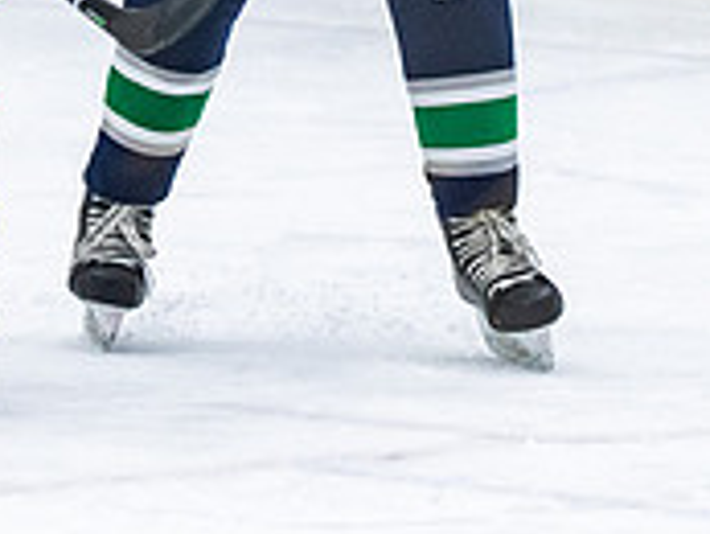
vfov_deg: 2.5
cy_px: -494
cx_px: 350
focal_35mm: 592
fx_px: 12151
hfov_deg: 3.3
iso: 1800
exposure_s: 1/640
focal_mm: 92
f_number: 2.8
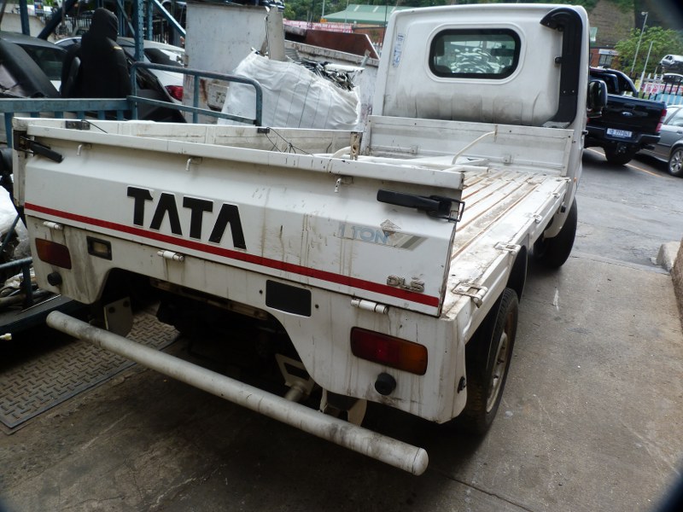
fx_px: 493
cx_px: 342
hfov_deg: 69.4
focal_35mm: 25
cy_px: 256
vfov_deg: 54.9
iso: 80
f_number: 4
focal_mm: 4.5
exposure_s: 1/160
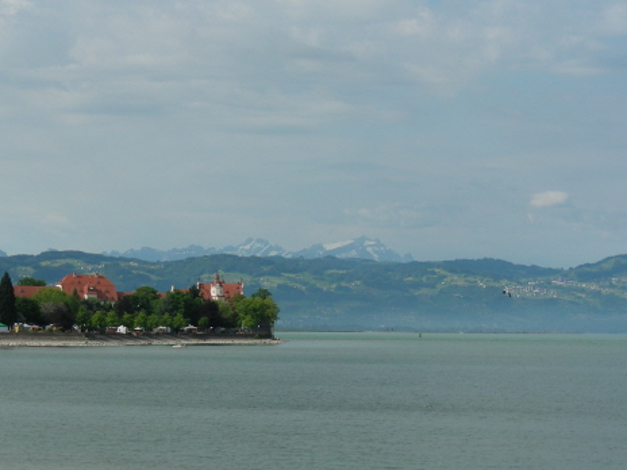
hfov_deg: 18.0
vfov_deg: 13.6
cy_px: 254
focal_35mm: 109
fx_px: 1974
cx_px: 242
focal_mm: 13.2
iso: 50
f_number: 4
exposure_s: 1/191
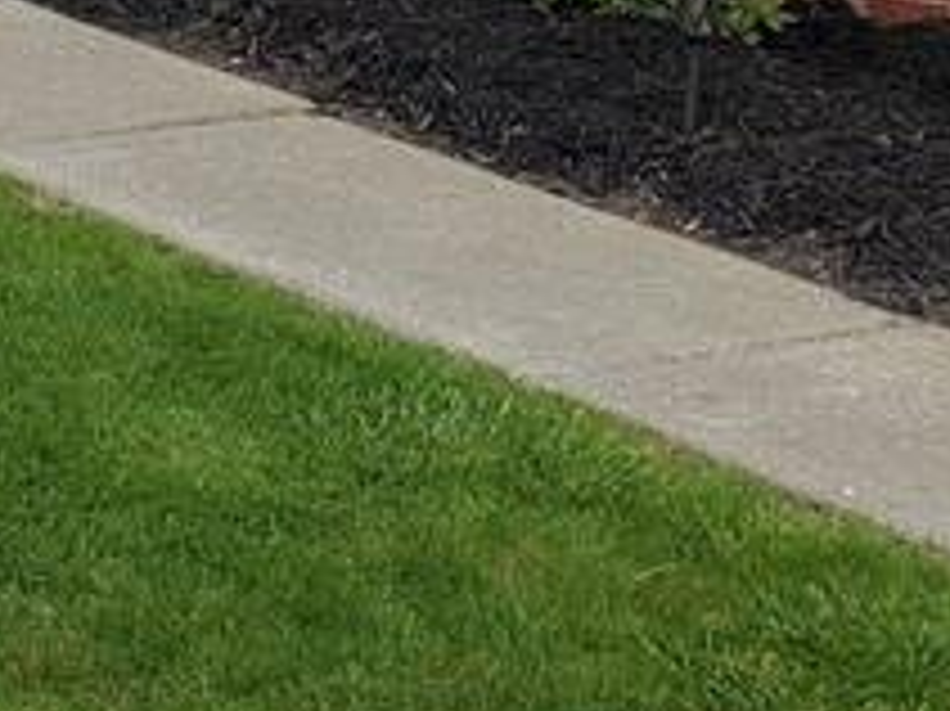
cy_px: -594
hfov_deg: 14.8
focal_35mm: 126
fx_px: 3456
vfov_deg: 10.9
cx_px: -374
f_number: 2.4
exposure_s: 1/947
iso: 50
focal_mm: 4.3
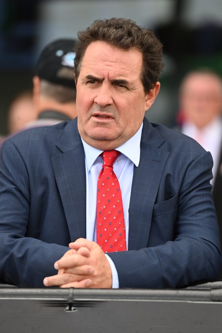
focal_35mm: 390
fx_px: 3606
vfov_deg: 5.3
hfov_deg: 3.5
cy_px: 166
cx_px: 111
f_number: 5.6
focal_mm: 390
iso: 1400
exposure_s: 1/1250
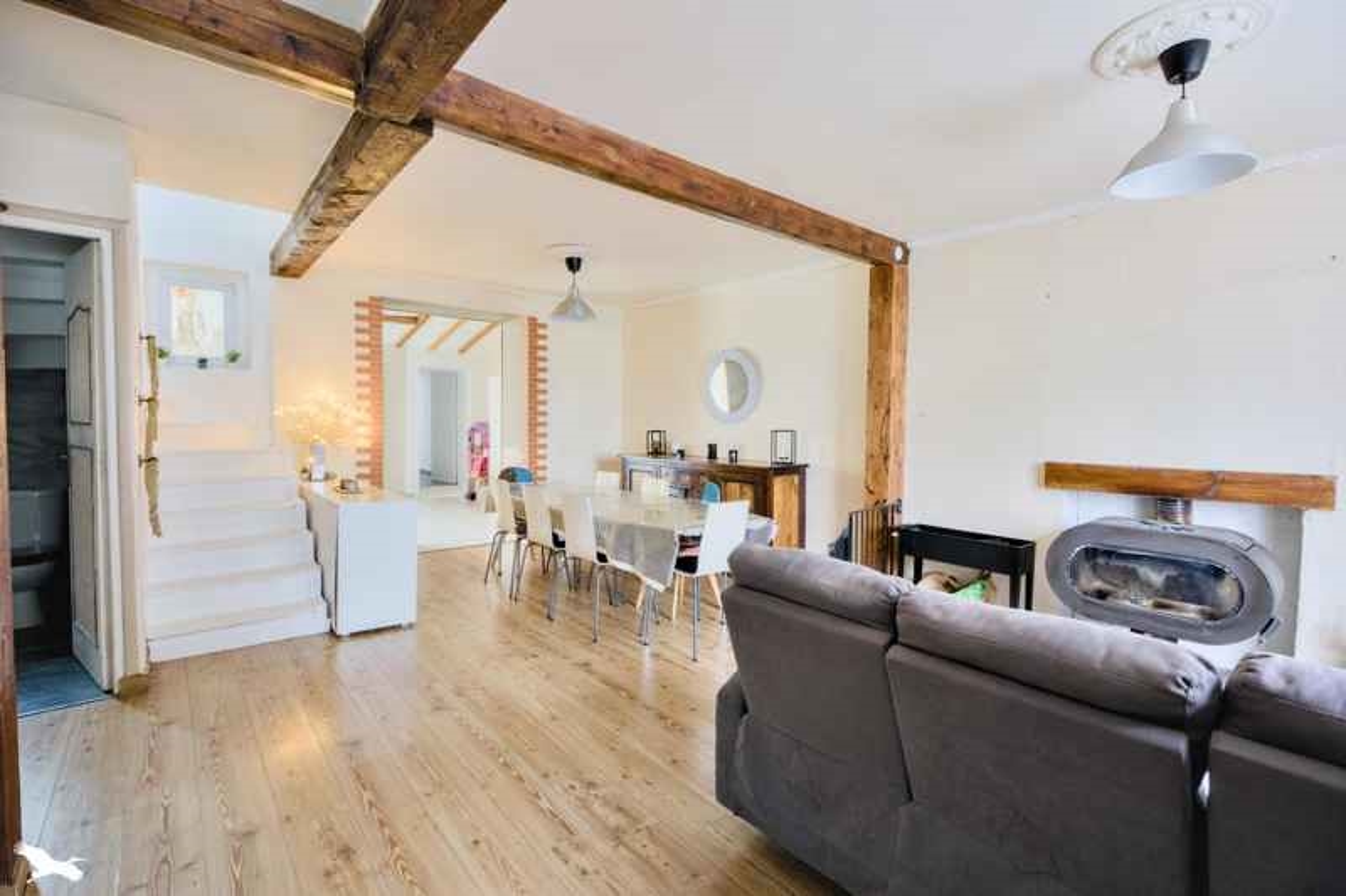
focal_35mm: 16
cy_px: 448
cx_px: 673
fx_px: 598
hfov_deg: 96.7
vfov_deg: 73.7
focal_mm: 16
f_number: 8
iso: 800
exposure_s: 1/15
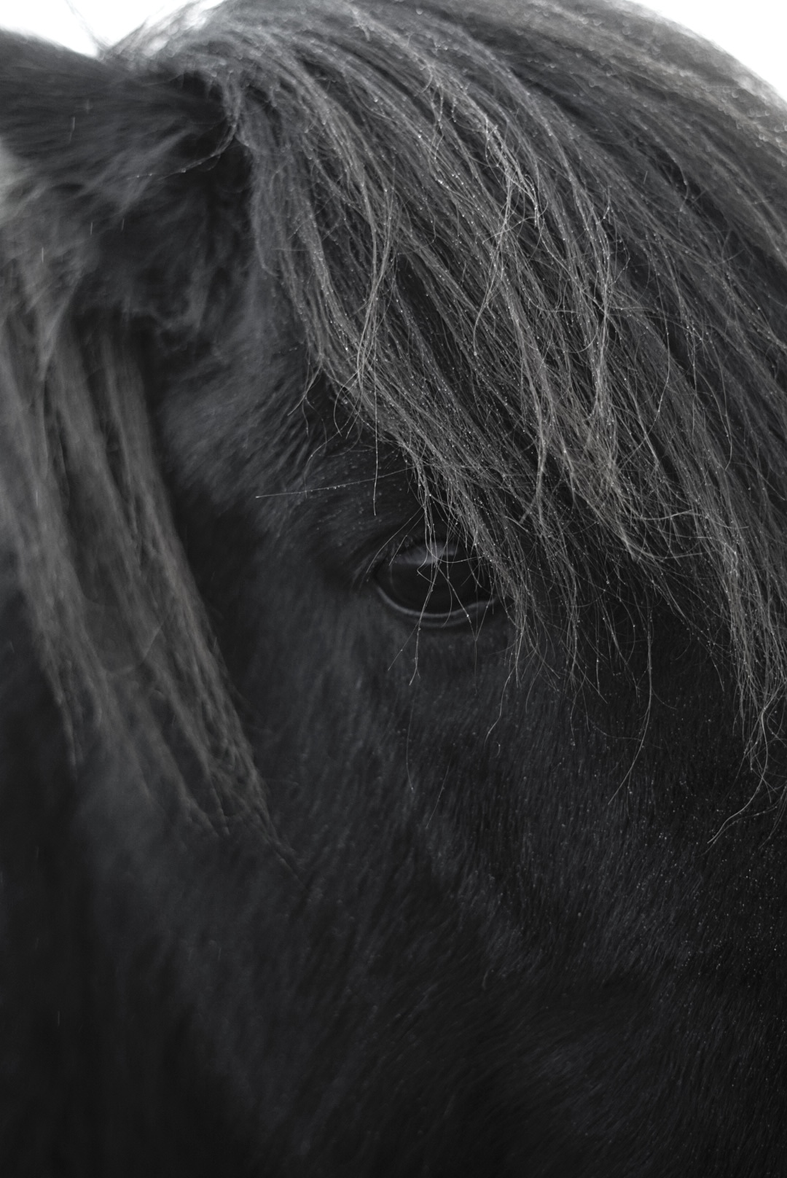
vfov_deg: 27.0
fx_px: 2455
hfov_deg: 18.2
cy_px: 589
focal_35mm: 75
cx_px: 394
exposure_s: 1/500
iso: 640
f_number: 1.8
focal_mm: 50
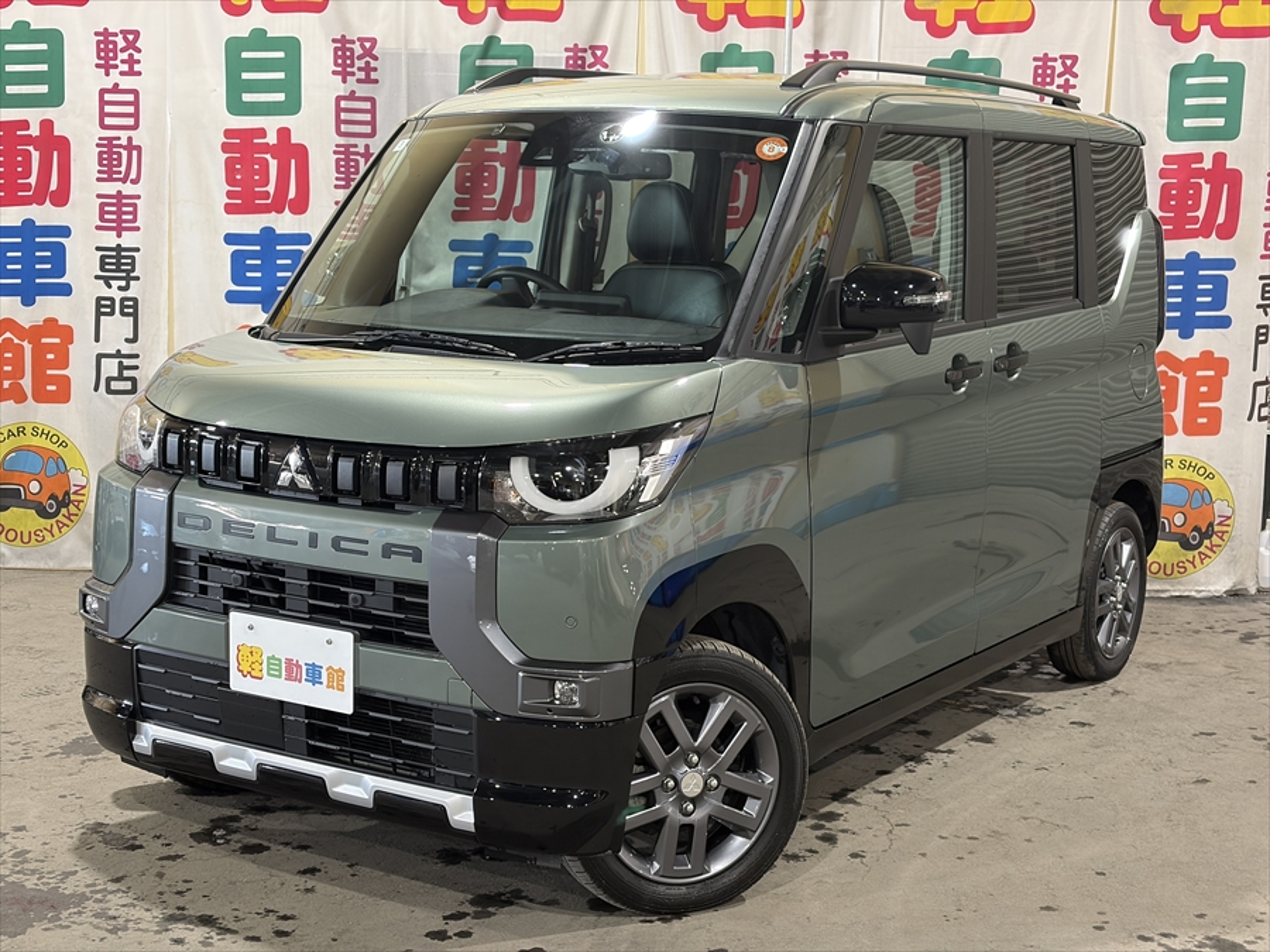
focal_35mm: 52
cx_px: 635
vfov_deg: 28.0
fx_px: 1908
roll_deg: -0.8
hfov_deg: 36.8
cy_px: 476
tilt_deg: -7.4
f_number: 1.6
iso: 125
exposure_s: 1/50
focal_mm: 5.96
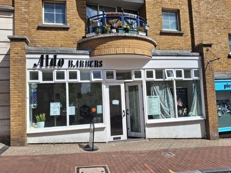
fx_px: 167
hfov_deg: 69.4
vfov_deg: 54.9
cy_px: 86
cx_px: 116
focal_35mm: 25
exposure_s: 1/2398
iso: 32
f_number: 1.8
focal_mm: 4.69
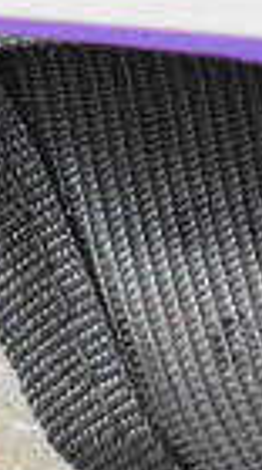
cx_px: 34
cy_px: -853
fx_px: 4484
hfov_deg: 3.3
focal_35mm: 360
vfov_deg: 5.7
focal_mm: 35
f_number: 4.5
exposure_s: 1/60
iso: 4500
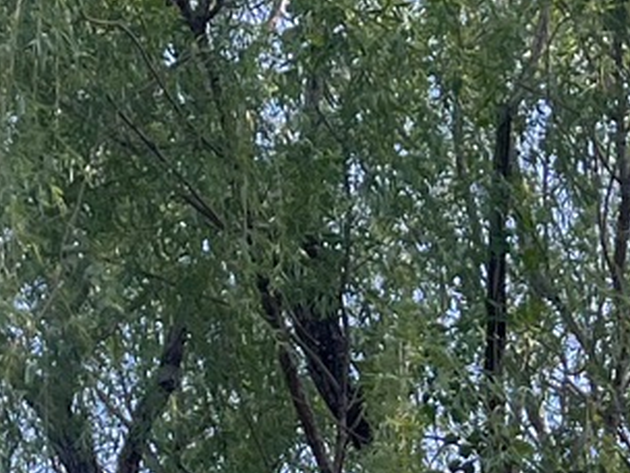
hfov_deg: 11.4
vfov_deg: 7.6
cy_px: 1413
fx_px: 3112
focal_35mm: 171
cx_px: 645
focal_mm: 5.1
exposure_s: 1/592
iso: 50
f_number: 1.6
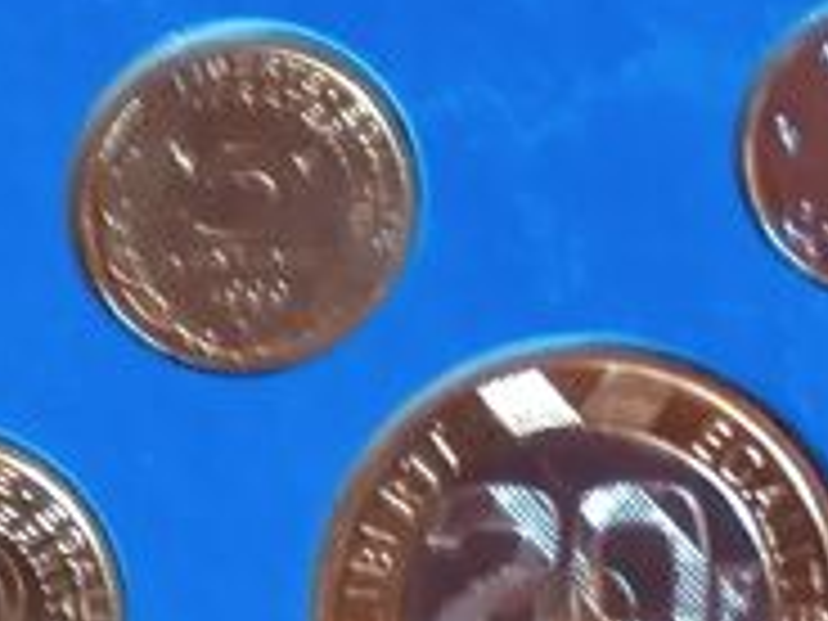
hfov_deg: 12.9
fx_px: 3636
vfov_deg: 9.7
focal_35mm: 152
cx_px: 783
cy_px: 693
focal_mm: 3.43
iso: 1157
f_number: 2.2
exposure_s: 1/14.3
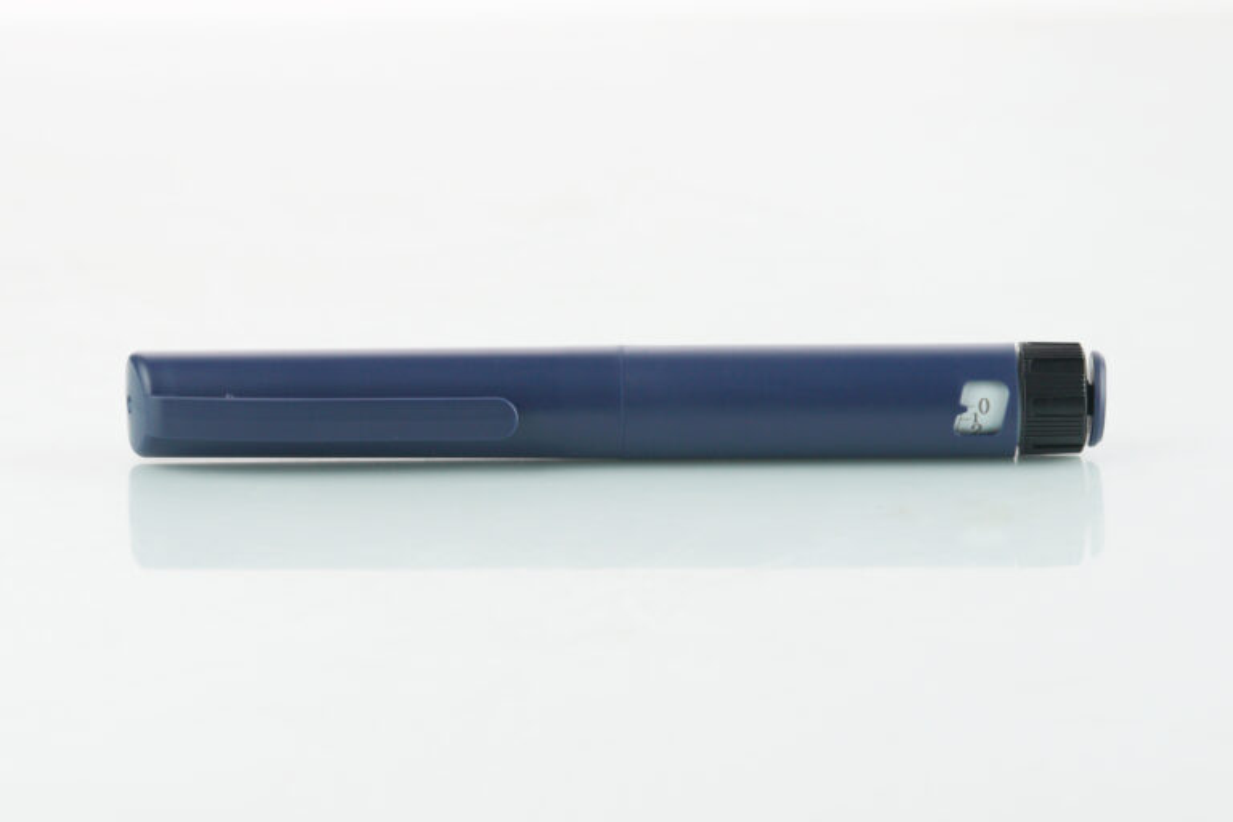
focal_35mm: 135
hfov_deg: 15.2
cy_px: 411
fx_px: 4623
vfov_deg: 10.2
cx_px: 616
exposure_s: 1/160
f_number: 5
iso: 250
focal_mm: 90
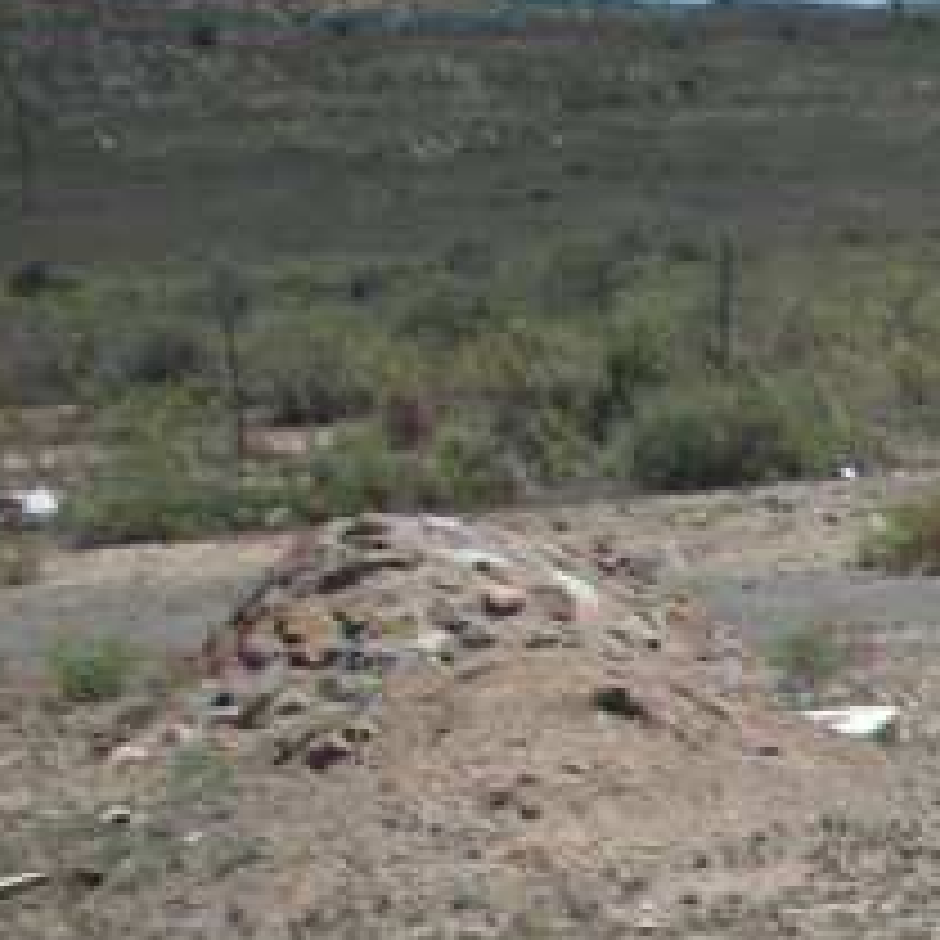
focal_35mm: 178
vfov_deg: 9.7
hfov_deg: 8.5
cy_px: 1205
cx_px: 2649
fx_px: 5469
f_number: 5.7
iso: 50
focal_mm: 5.7
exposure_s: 1/240
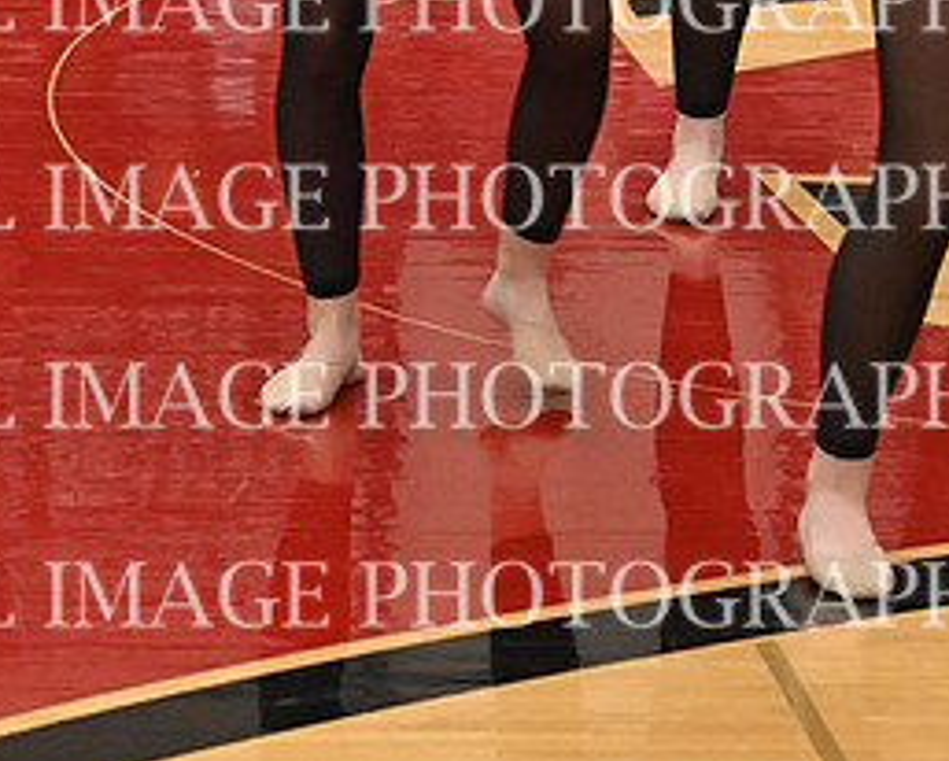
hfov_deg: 4.1
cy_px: -299
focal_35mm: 476
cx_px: 334
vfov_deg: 3.2
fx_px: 13379
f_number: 4
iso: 8000
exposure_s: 1/400
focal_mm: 150
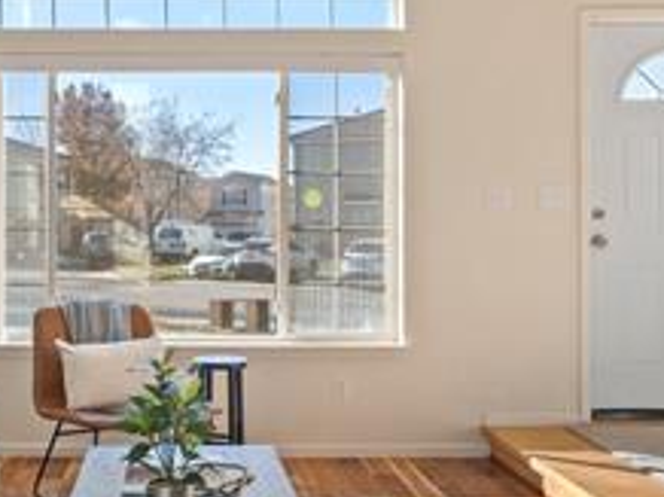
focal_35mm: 48
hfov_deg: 39.0
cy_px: 224
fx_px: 920
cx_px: 198
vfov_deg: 30.2
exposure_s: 1/50
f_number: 8
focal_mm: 17
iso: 400
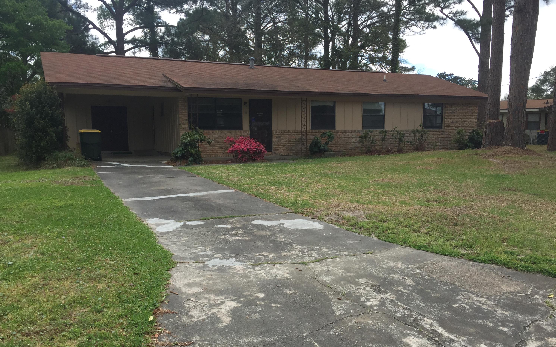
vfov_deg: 40.5
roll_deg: +0.3
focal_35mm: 31
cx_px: 277
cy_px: 198
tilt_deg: -7.7
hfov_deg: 61.2
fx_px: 470
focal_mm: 4.15
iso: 32
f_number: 2.2
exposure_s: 1/964
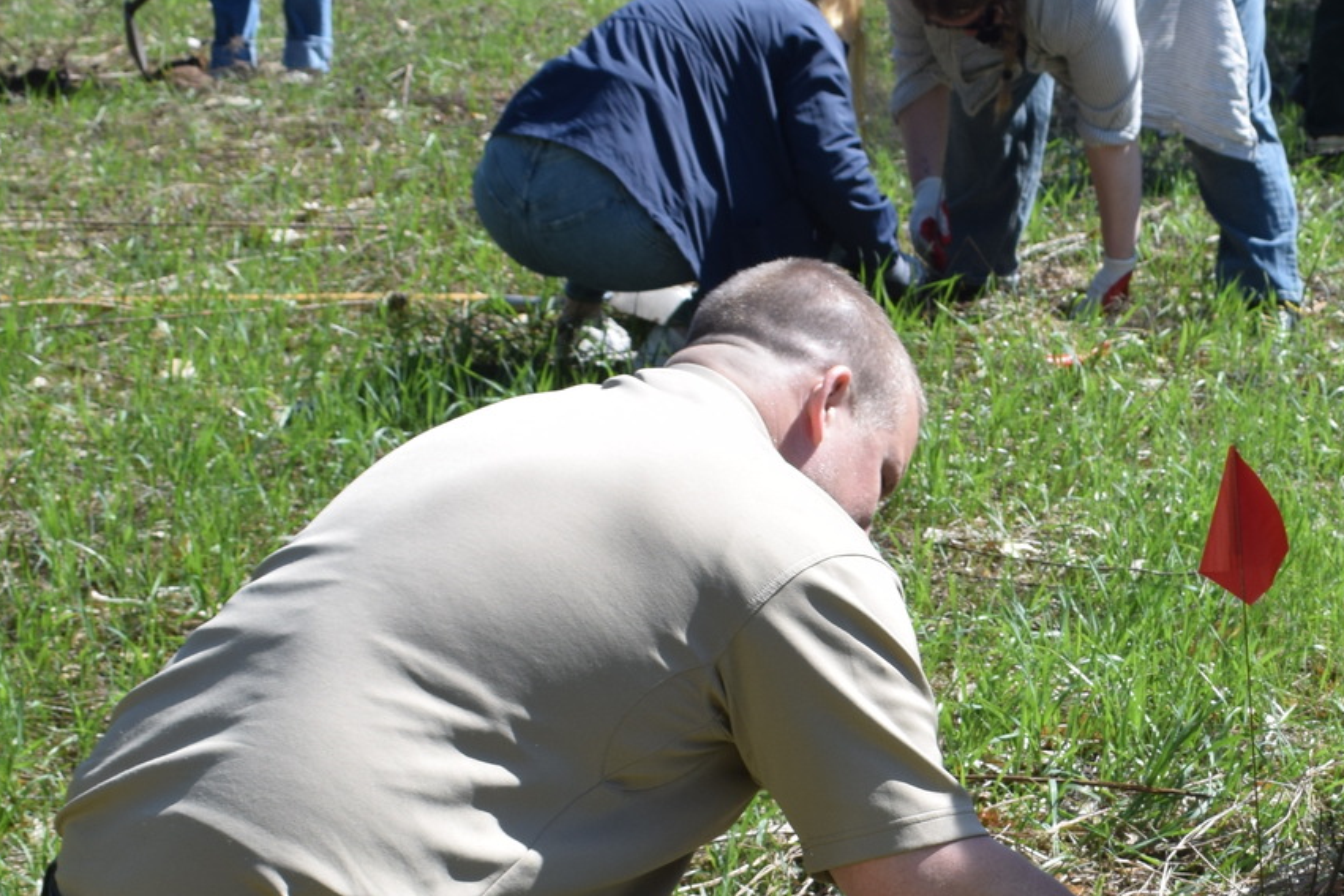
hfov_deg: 22.6
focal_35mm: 88
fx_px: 3291
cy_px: 698
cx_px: 1192
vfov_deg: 15.4
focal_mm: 25
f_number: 9
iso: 200
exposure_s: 1/320
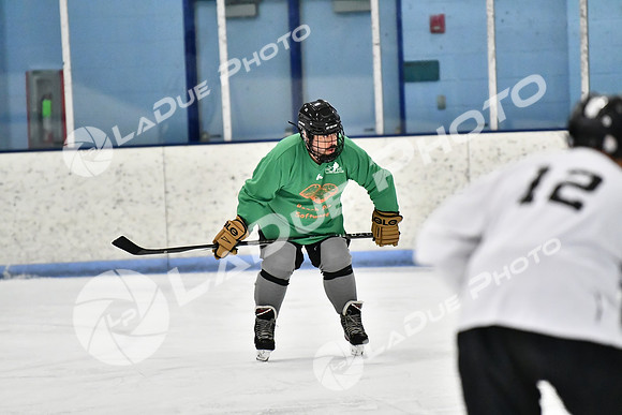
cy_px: 208
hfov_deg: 6.9
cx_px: 311
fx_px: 5184
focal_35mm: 300
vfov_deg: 4.6
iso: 6400
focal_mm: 200
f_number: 2.8
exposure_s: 1/1600
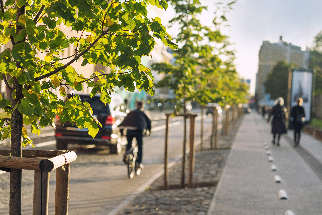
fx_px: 894
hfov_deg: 20.4
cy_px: 100
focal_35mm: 100
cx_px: 167
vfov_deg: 13.7
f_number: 4
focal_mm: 85
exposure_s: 1/200
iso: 125
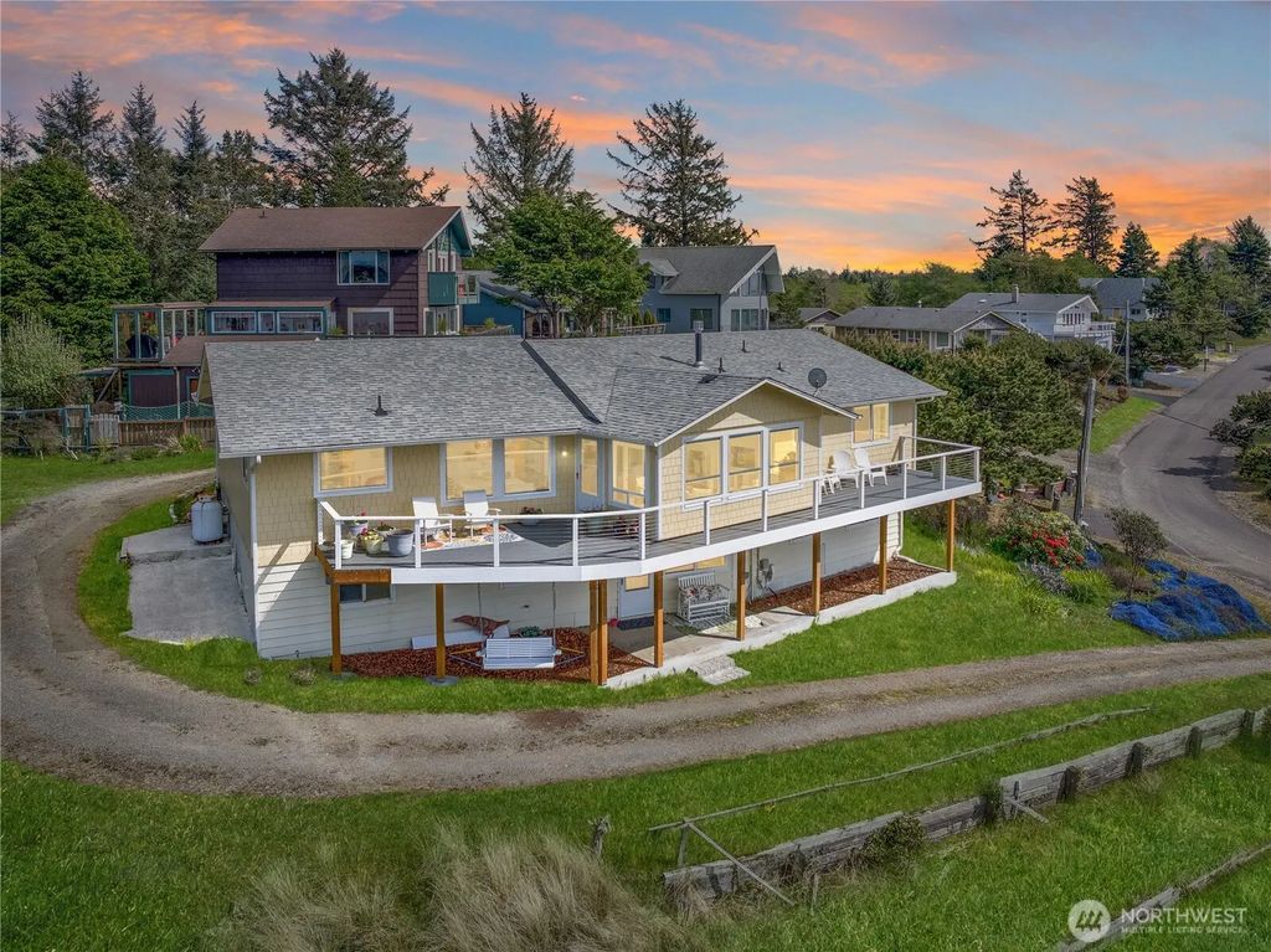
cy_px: 476
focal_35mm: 24
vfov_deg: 56.8
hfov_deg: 71.6
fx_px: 881
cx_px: 636
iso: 100
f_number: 2.8
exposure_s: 1/2000
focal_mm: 12.3
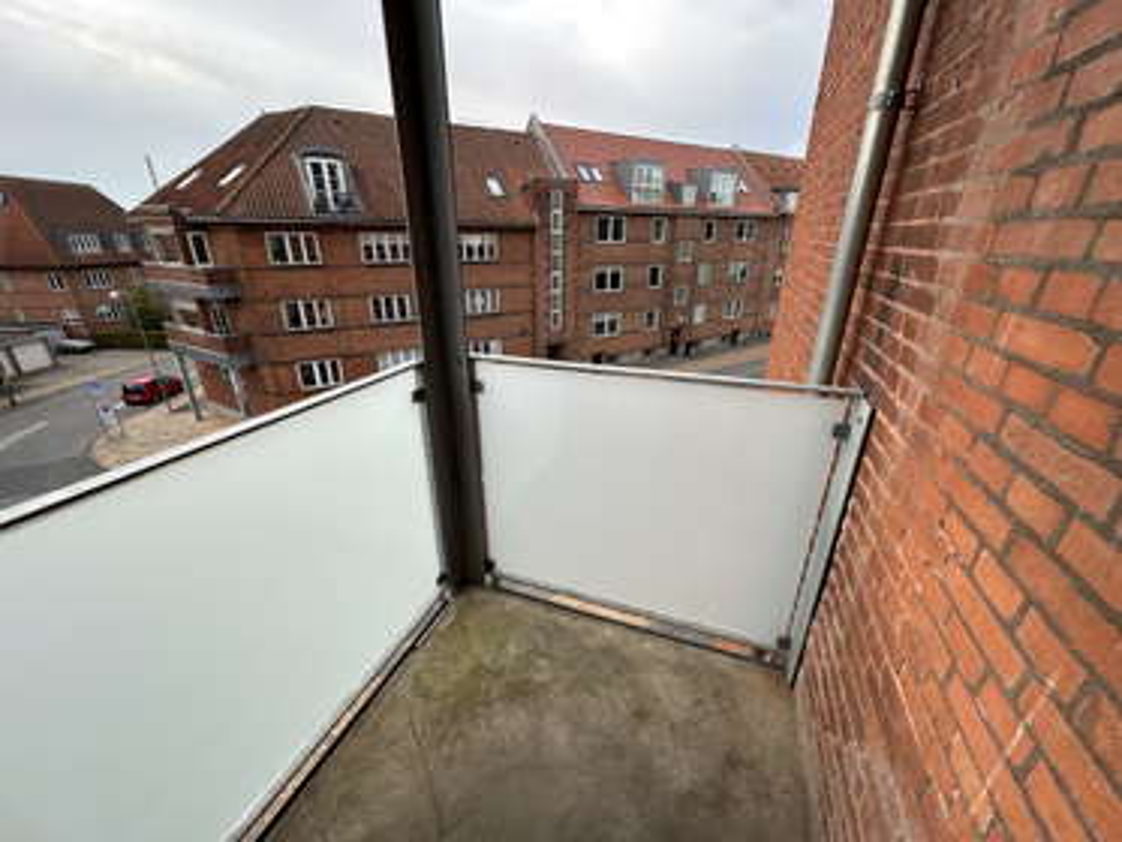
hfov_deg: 102.0
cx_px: 561
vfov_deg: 85.7
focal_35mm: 14
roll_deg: +0.2
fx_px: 454
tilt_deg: -22.8
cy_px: 421
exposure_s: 1/422
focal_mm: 2.22
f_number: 2.2
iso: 40
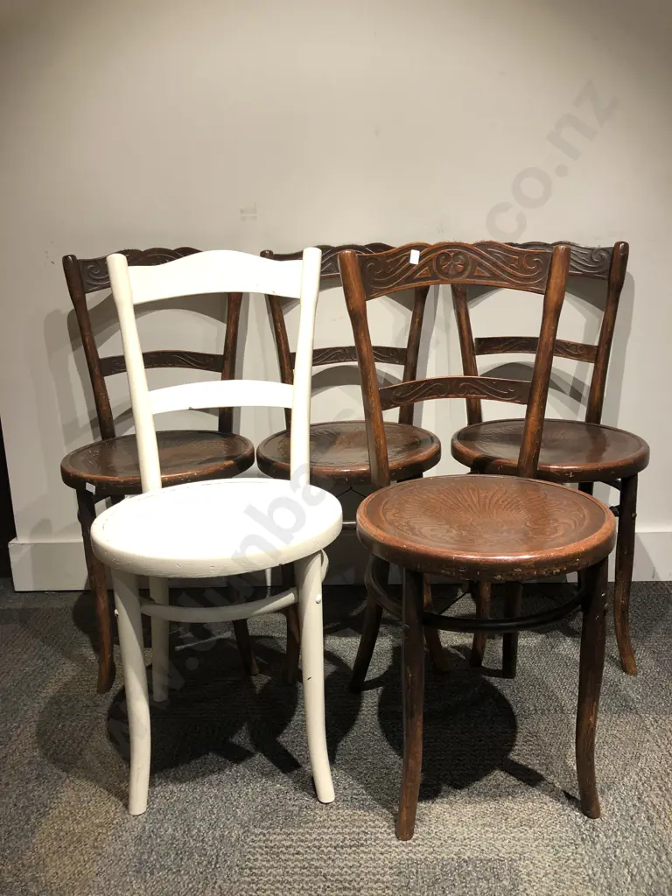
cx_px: 336
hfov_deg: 49.7
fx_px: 725
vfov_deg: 63.4
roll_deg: +2.9
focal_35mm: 28
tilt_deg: -14.8
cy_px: 448
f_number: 1.8
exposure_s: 1/25
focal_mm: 3.99
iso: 32
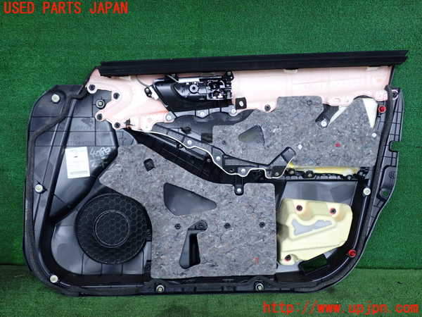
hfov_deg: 56.8
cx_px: 211
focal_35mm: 32
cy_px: 158
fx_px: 390
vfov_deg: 44.2
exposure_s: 1/125
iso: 200
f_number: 2.4
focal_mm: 5.79
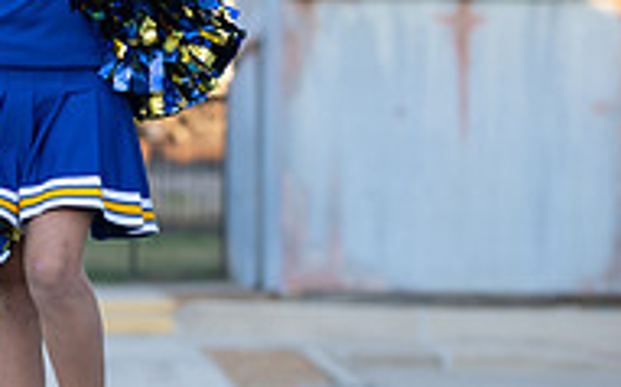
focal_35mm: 227
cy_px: 65
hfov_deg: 9.2
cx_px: 74
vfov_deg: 5.8
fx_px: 3838
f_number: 2.8
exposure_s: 1/320
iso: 125
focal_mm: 70
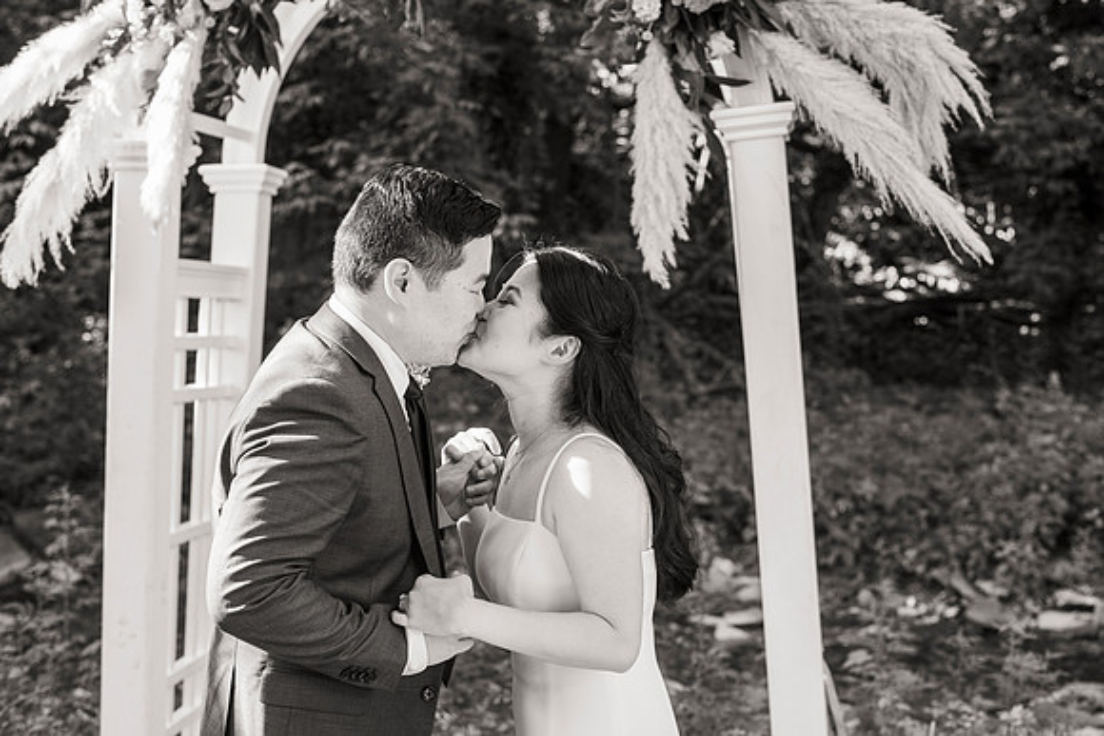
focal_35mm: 54
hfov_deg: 36.7
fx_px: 1662
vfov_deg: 25.0
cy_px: 343
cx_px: 594
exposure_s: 1/640
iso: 1000
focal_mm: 50
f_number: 4
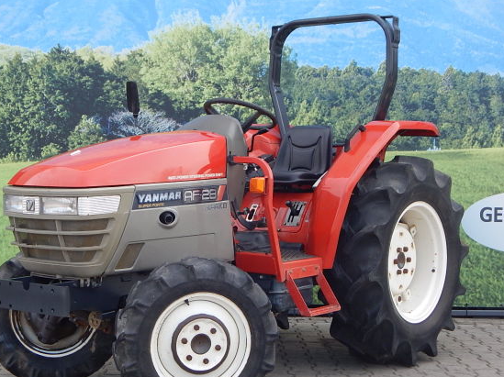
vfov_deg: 21.0
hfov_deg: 27.8
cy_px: 174
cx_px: 221
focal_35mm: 70
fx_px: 1019
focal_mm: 8.6
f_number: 3.7
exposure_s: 1/250
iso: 125
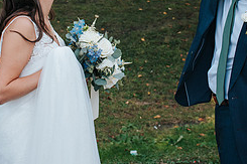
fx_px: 569
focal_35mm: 83
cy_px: 12
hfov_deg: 24.5
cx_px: 118
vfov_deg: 16.2
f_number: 4
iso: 1000
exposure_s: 1/1000
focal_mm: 35
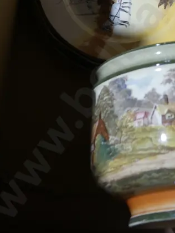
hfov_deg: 19.7
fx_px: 492
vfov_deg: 25.1
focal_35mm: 73
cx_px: 169
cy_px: -11
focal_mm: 15
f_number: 3.6
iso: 320
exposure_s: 1/60
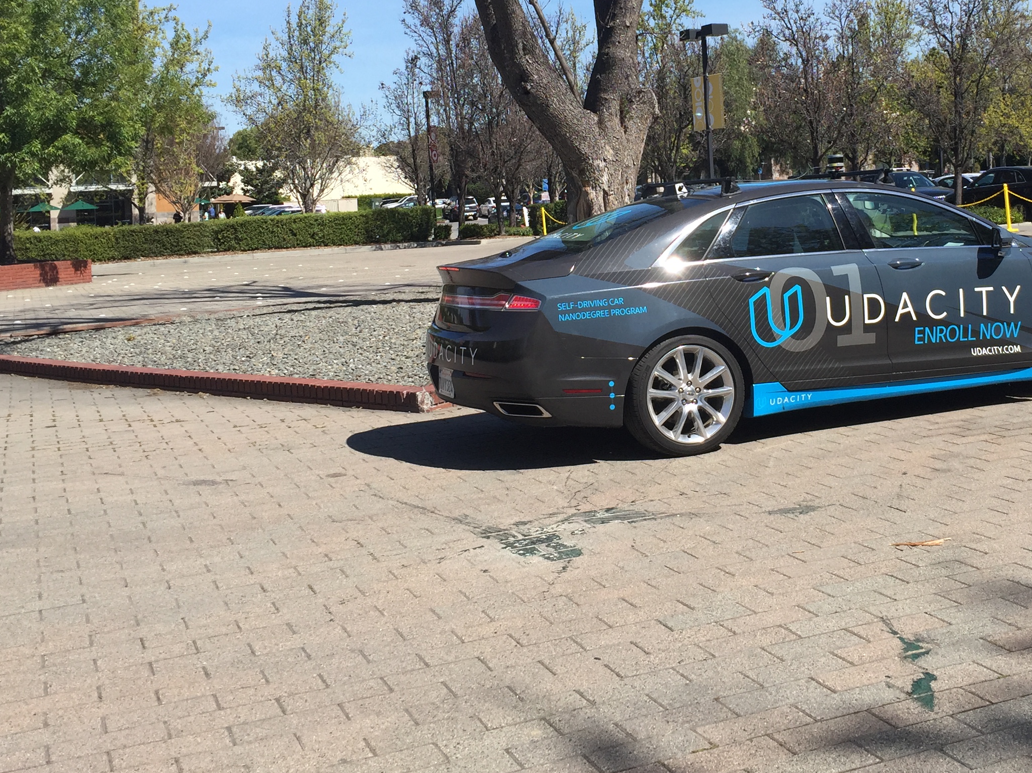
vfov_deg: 30.9
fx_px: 1371
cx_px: 699
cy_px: 189
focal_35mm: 46
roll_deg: +1.7
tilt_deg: -0.3
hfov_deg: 40.7
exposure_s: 1/1647
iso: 32
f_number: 2.2
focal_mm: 4.15
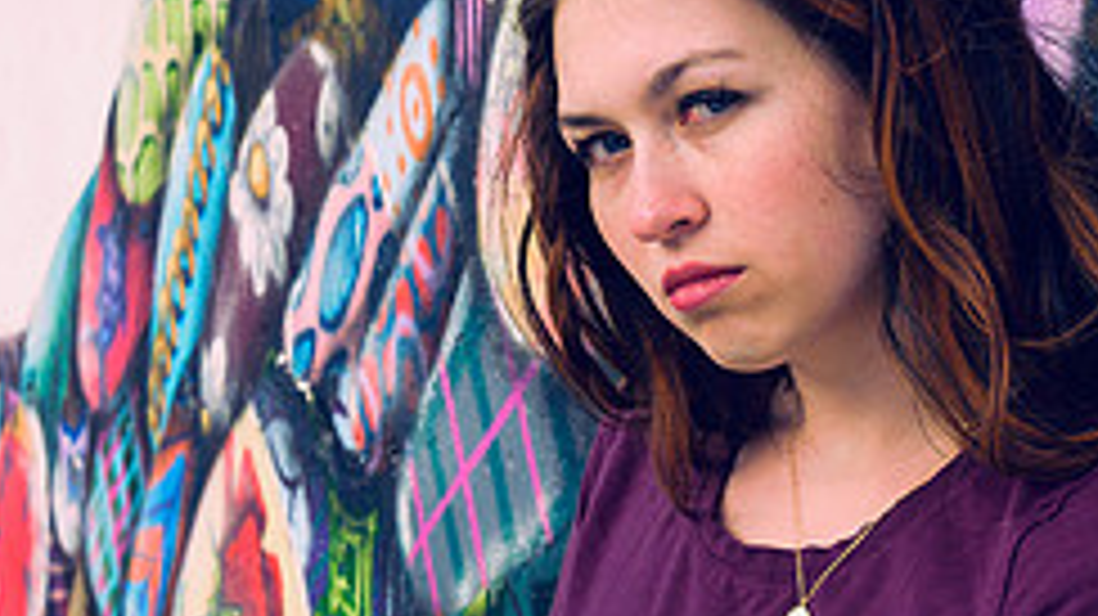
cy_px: 454
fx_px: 5064
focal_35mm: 174
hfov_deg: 12.4
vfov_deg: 7.0
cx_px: 684
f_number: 10
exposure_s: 1/200
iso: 250
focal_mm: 70
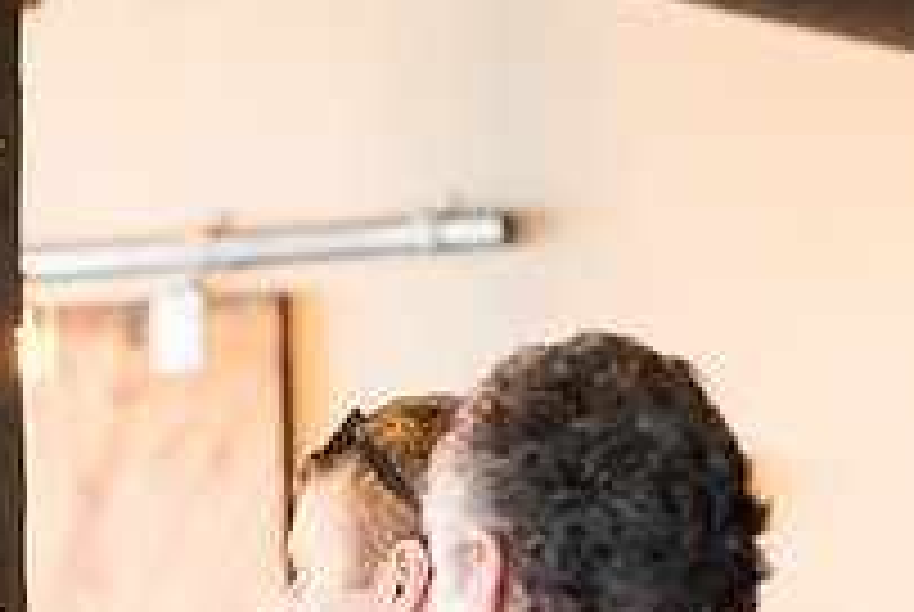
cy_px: 645
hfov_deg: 8.0
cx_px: 90
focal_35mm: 256
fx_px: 6509
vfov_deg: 5.4
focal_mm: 85
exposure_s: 1/200
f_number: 2.8
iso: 1250
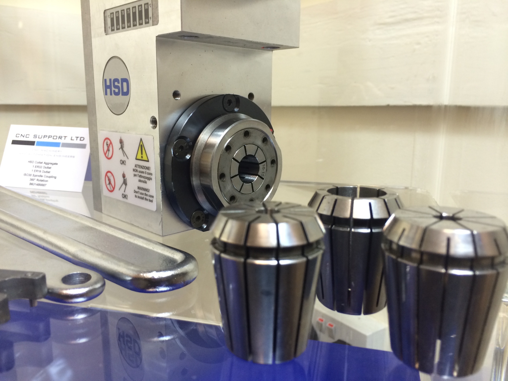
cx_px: 254
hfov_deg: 60.0
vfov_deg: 46.8
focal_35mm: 30
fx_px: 440
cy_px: 190
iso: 125
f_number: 2.2
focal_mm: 4.12
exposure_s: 1/33
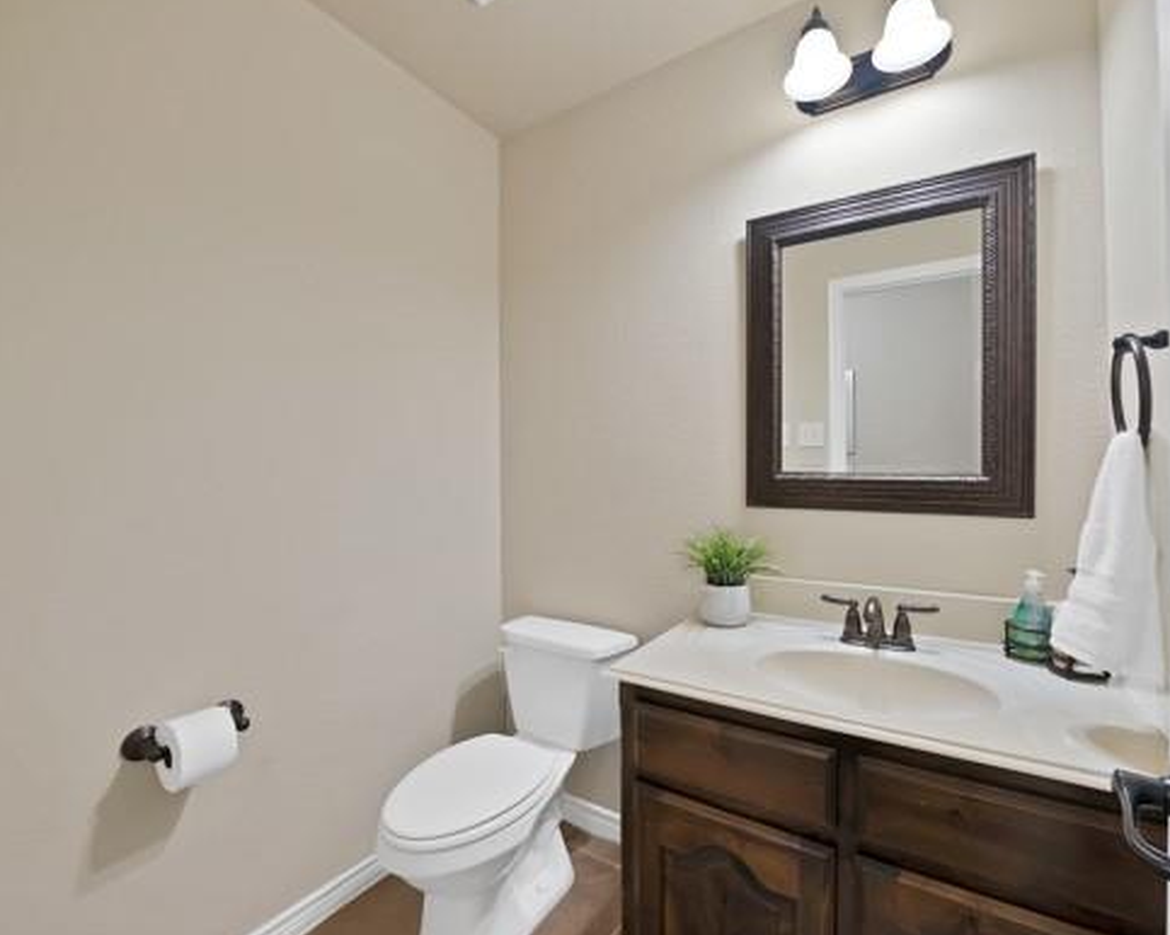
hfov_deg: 100.7
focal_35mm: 14
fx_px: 485
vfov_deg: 87.9
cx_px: 601
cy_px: 459
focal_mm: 12
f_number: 9
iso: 640
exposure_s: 1/2
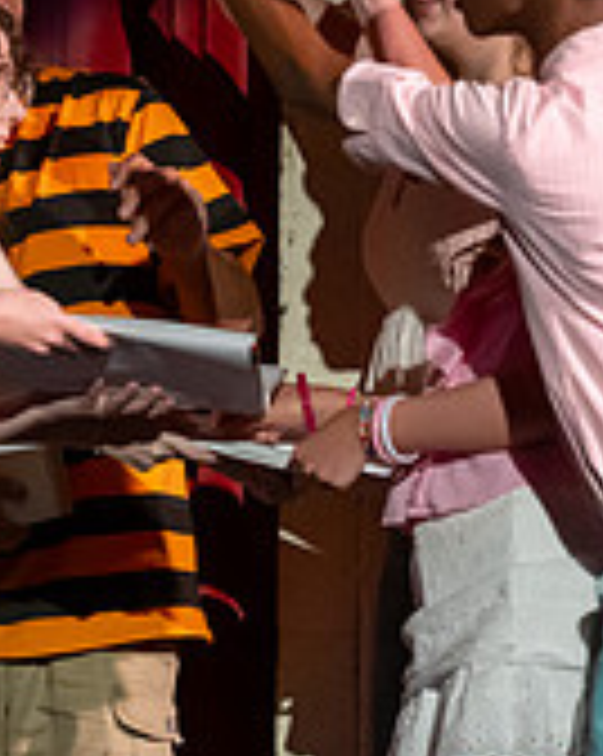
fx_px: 13633
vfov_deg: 3.2
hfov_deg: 2.5
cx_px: -24
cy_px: 256
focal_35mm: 610
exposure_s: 1/500
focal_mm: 170
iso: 2800
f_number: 2.8
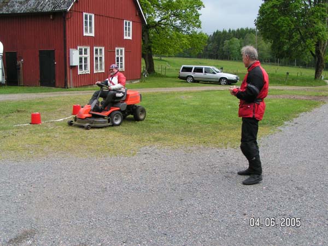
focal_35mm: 38
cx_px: 164
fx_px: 360
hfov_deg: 49.0
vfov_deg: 37.7
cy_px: 123
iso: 50
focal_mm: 5.8
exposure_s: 1/80
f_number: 5.6
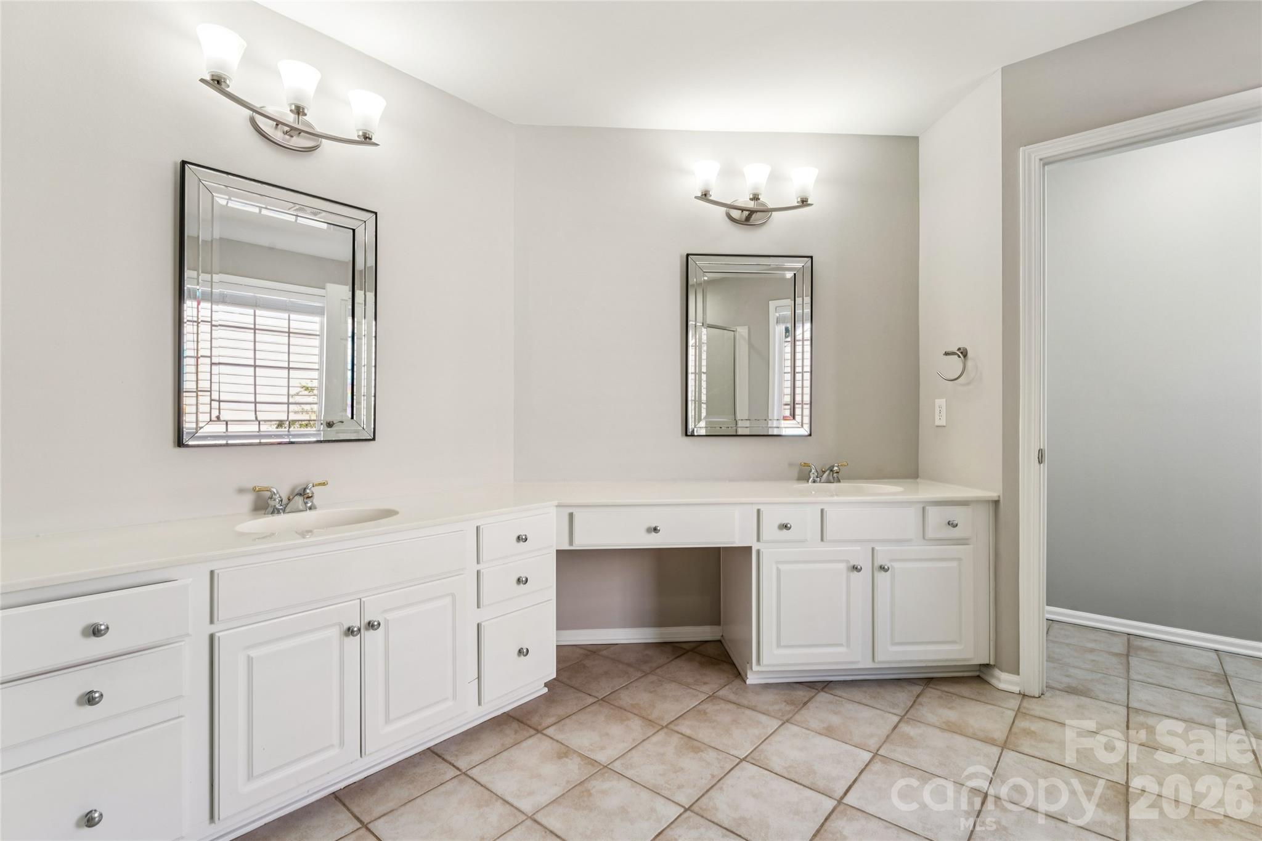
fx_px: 582
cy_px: 420
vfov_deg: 71.7
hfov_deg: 94.6
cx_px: 631
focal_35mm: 17
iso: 100
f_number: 13
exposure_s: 1/3.33
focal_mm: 16.6
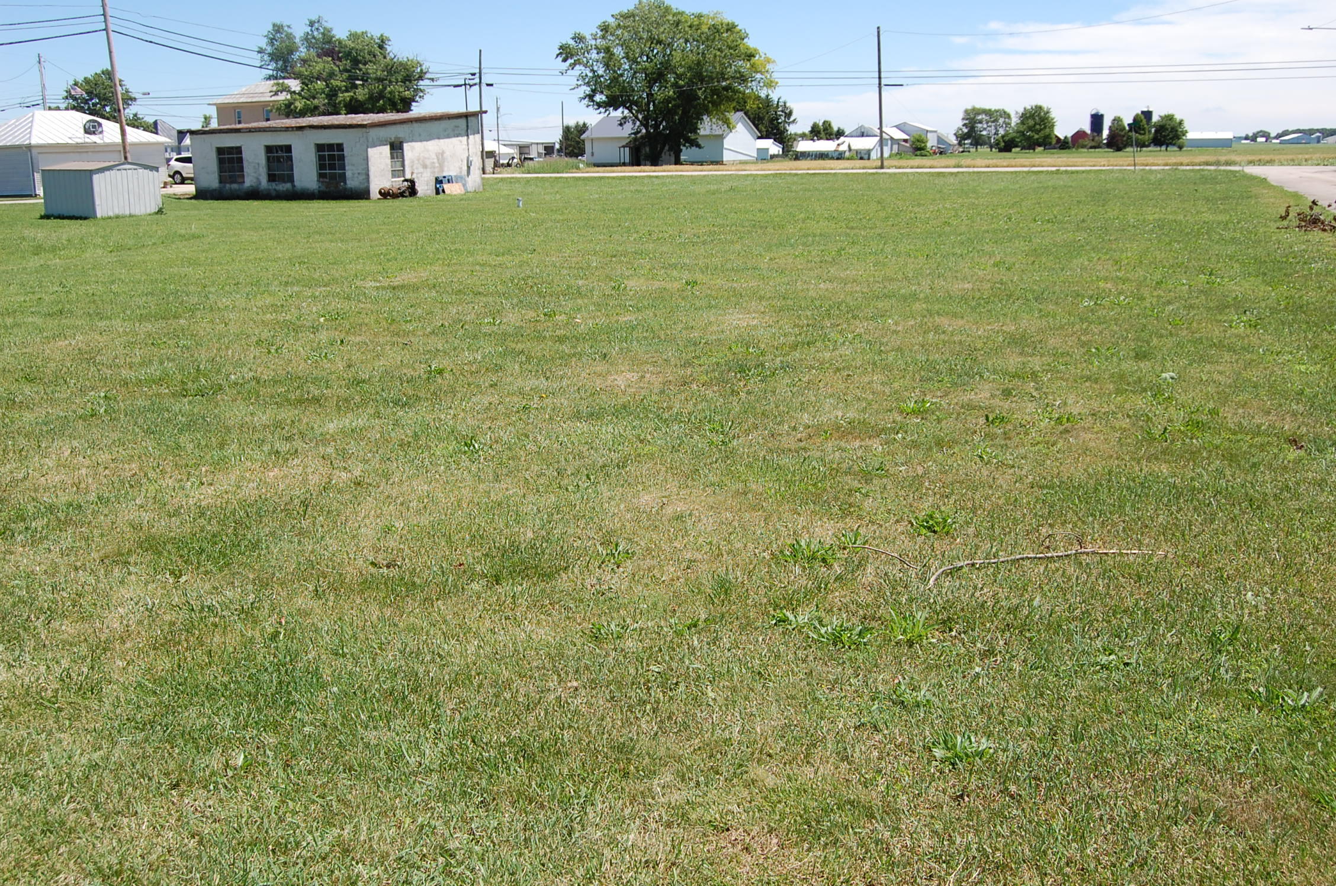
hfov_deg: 57.3
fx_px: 1223
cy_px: 443
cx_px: 668
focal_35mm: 33
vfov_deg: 39.8
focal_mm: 22
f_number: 8
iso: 200
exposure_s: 1/400
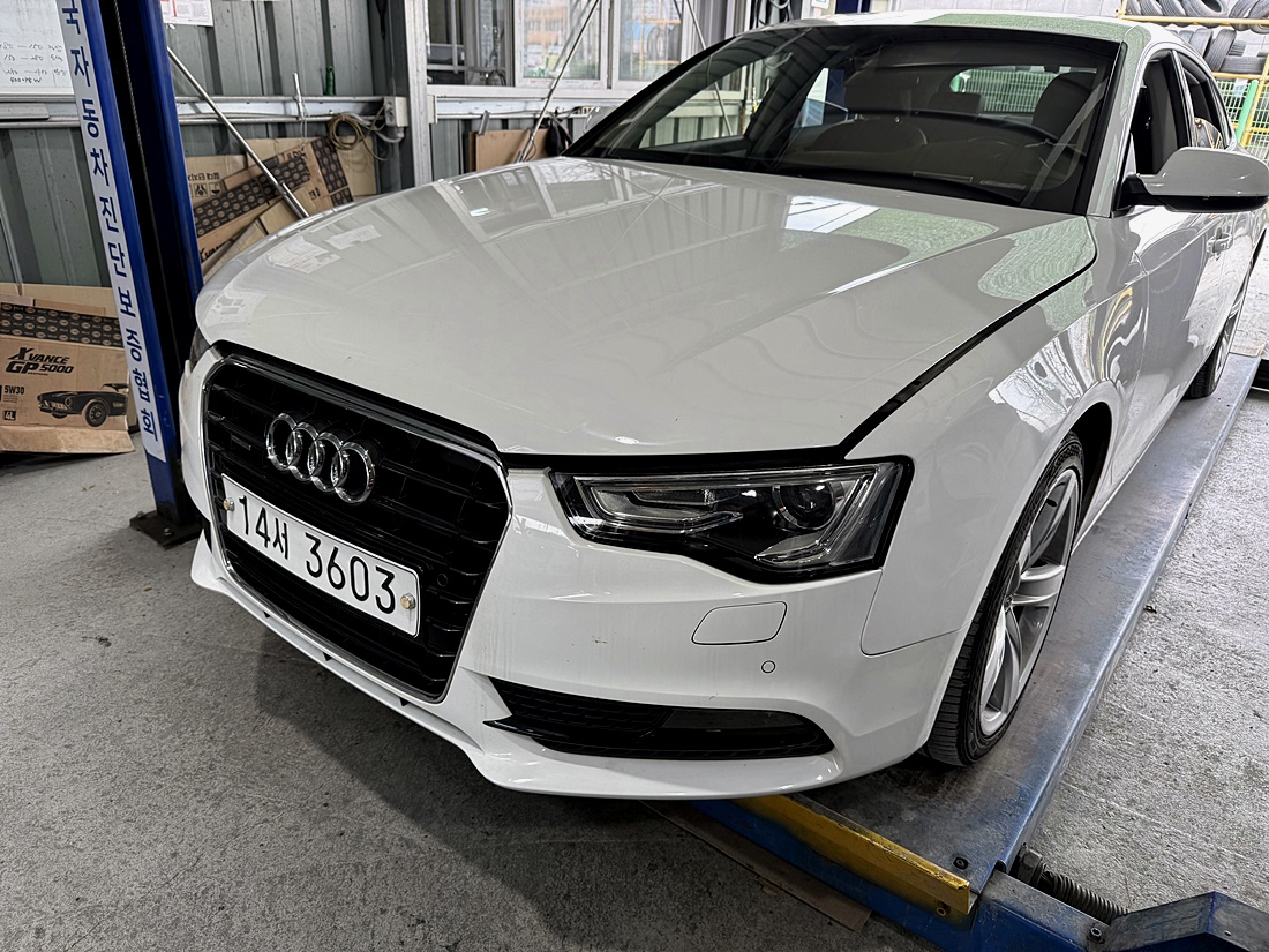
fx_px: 880
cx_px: 634
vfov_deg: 56.8
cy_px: 476
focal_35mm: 24
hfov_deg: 71.6
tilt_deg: -22.9
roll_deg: -2.1
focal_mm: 6.76
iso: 64
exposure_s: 1/121
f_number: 1.78
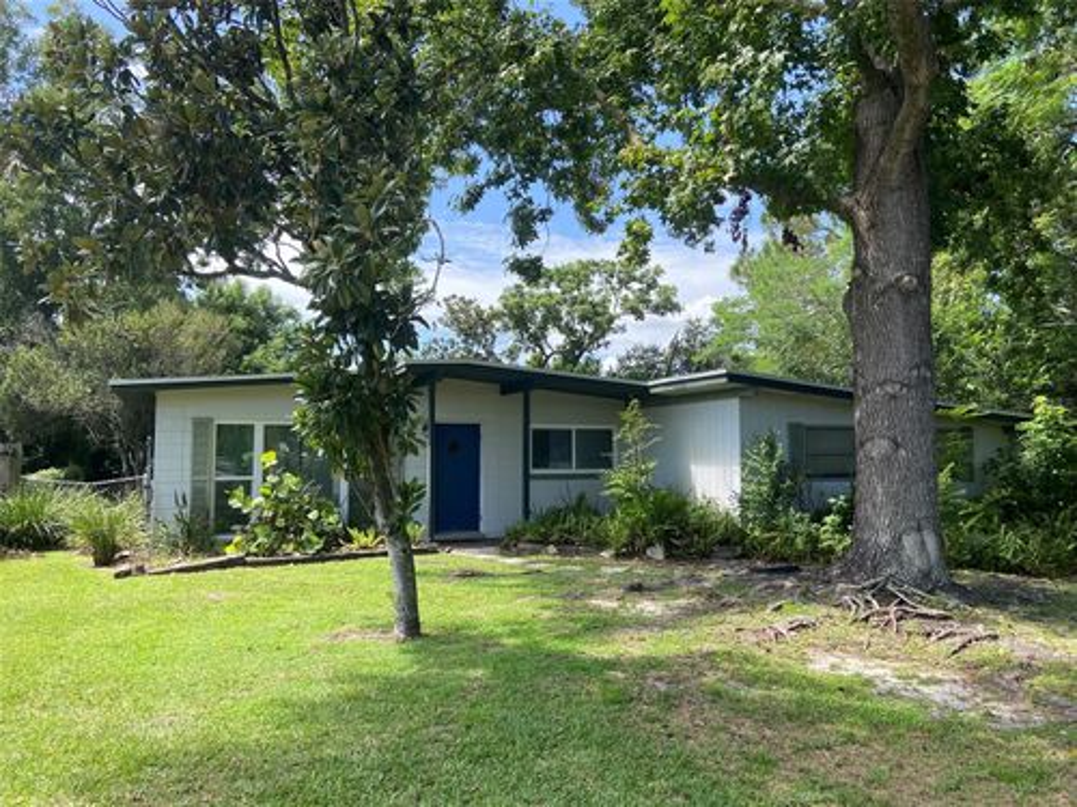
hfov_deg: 67.3
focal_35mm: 26
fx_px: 809
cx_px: 538
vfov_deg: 53.1
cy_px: 404
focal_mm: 4.25
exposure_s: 1/733
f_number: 1.8
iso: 32
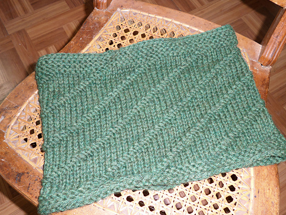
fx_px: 273
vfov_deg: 43.0
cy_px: 106
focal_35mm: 33
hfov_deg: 55.3
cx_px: 146
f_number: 3.5
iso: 100
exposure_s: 1/20
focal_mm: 5.8
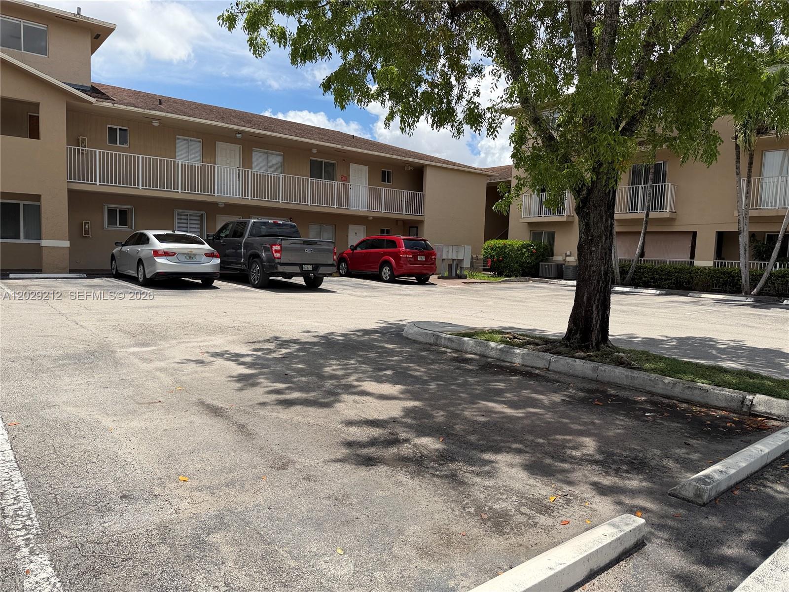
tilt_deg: -5.0
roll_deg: -1.0
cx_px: 394
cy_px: 296
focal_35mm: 24
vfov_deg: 56.8
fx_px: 547
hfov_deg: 71.6
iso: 80
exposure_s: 1/5714
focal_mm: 6.76
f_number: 1.78
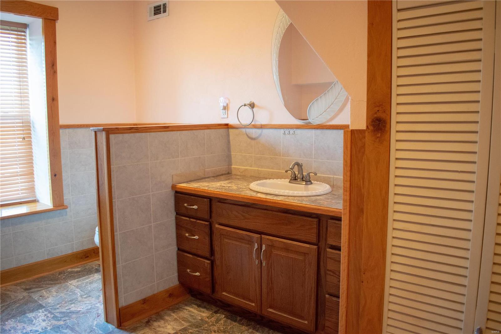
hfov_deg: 53.1
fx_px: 501
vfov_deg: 36.9
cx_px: 250
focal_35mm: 36
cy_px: 167
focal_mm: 24
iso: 200
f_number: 4
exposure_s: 1/60
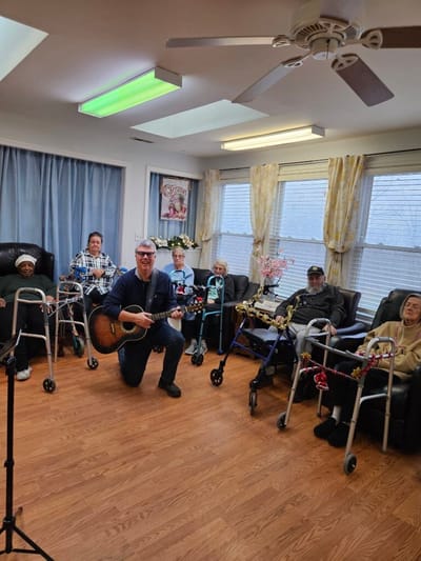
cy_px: 280
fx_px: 373
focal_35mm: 23
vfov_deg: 73.9
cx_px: 210
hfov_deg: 58.9
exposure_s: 1/120
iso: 160
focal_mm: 5.4
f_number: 1.8
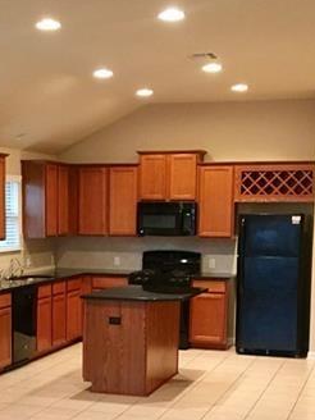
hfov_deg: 21.5
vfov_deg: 28.1
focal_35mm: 68
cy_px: 319
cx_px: 92
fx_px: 825
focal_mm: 4.15
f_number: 2.2
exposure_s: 1/17
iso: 200
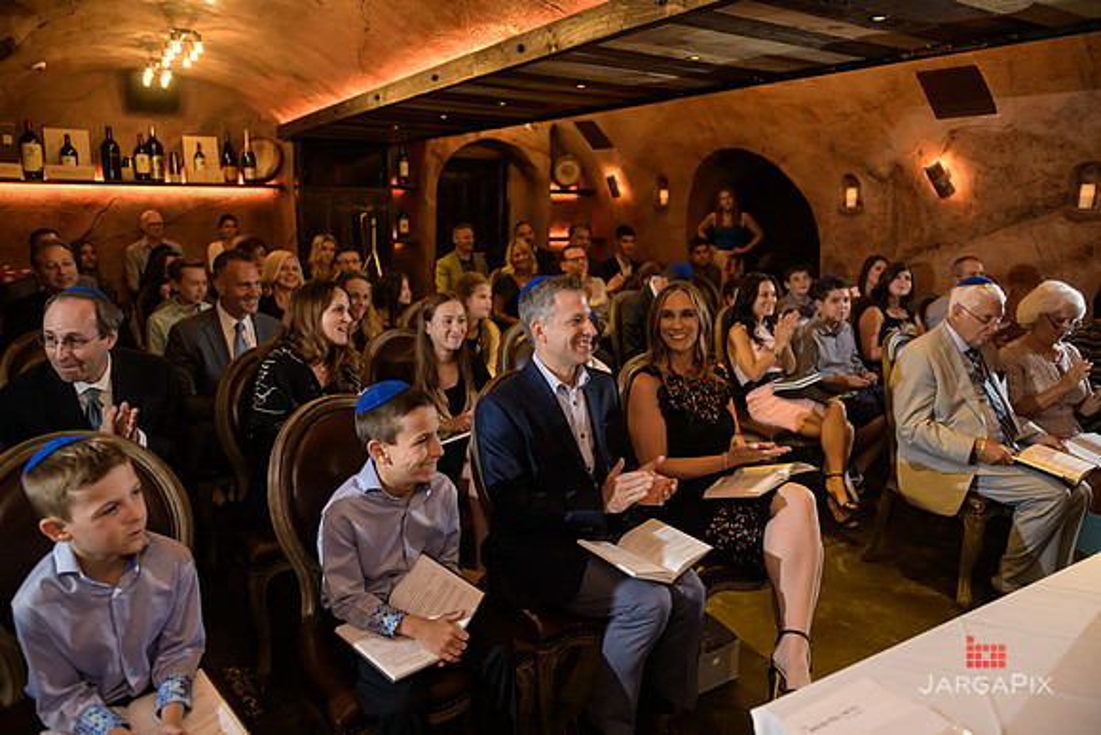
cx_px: 550
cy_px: 368
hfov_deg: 73.7
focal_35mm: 24
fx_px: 734
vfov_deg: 53.2
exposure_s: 1/125
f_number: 3.2
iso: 1600
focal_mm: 24
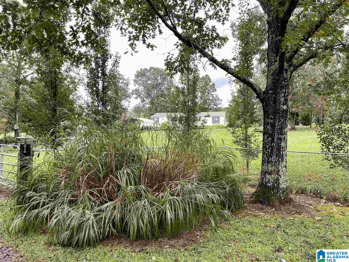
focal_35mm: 26
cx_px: 174
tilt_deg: -3.1
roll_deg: +0.3
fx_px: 262
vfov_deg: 53.1
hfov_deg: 67.3
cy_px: 131
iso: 32
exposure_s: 1/424
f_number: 1.6
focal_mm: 5.1
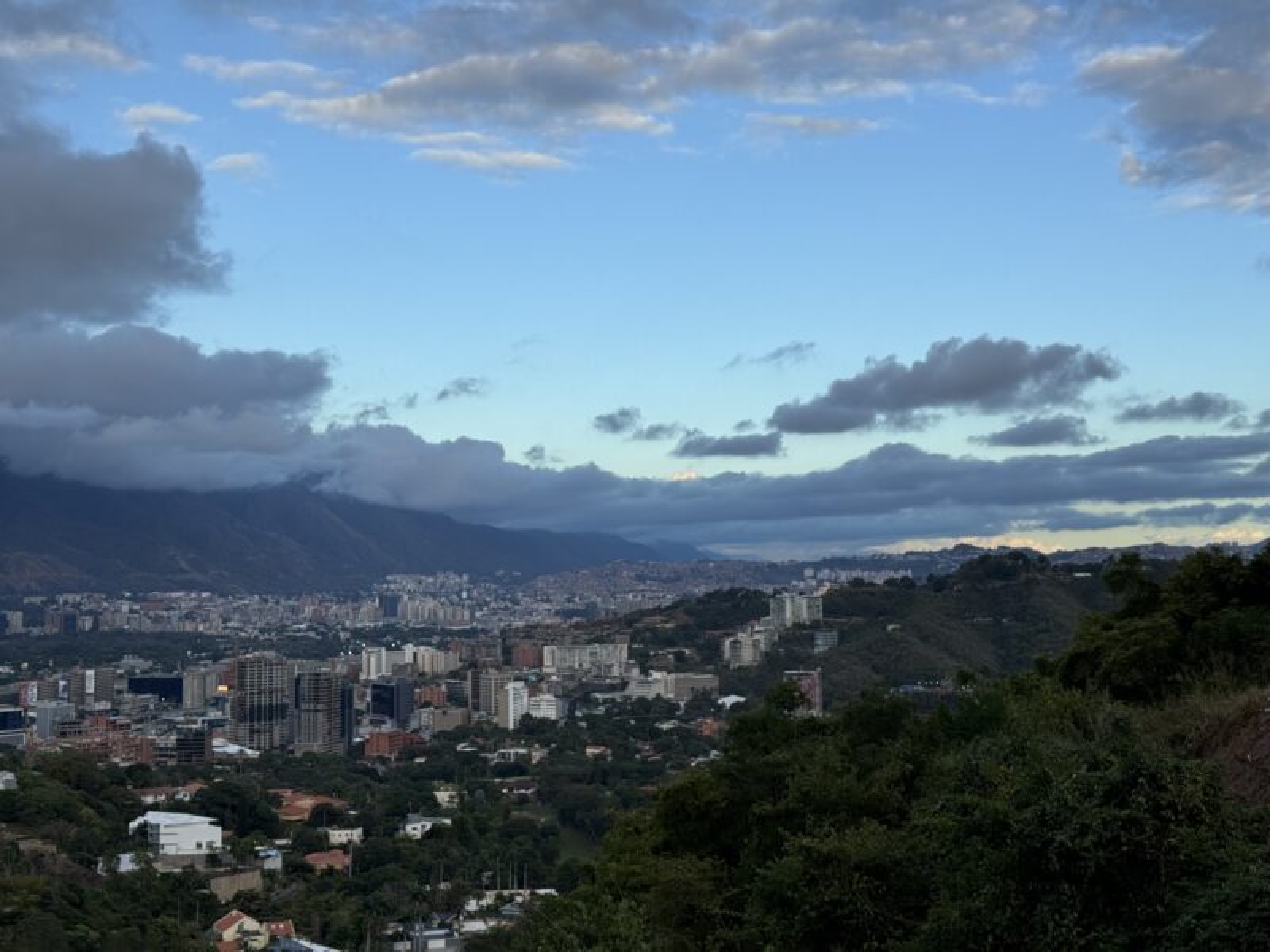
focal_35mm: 48
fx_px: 1761
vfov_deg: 30.3
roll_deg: +0.8
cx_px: 635
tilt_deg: +3.8
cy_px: 476
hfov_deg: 39.7
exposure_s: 1/1984
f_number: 1.78
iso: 64
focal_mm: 6.76
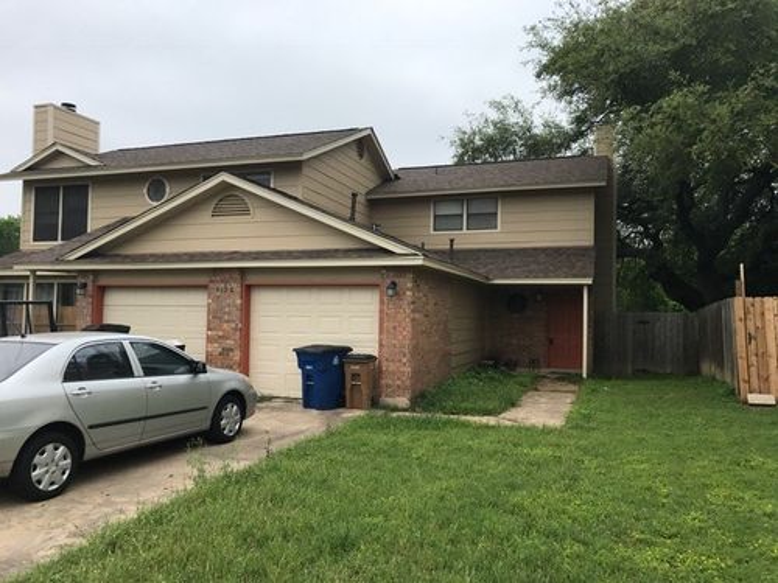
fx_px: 629
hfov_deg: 63.4
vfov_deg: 49.7
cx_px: 389
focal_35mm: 28
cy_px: 292
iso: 20
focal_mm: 3.99
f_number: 1.8
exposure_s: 1/1277
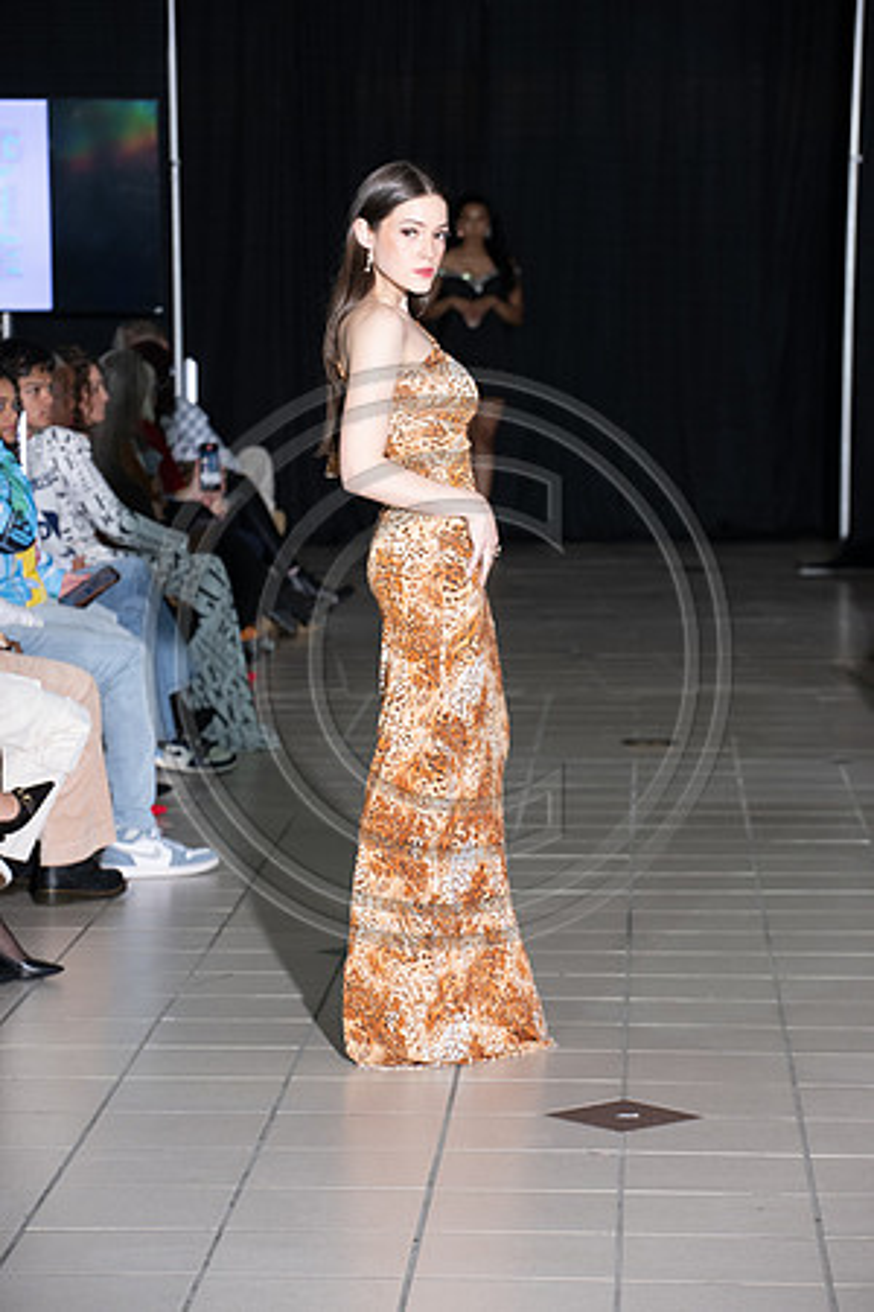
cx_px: 437
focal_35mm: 120
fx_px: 4370
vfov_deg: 17.1
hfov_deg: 11.4
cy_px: 656
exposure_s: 1/160
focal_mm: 120
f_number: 5.6
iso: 1250
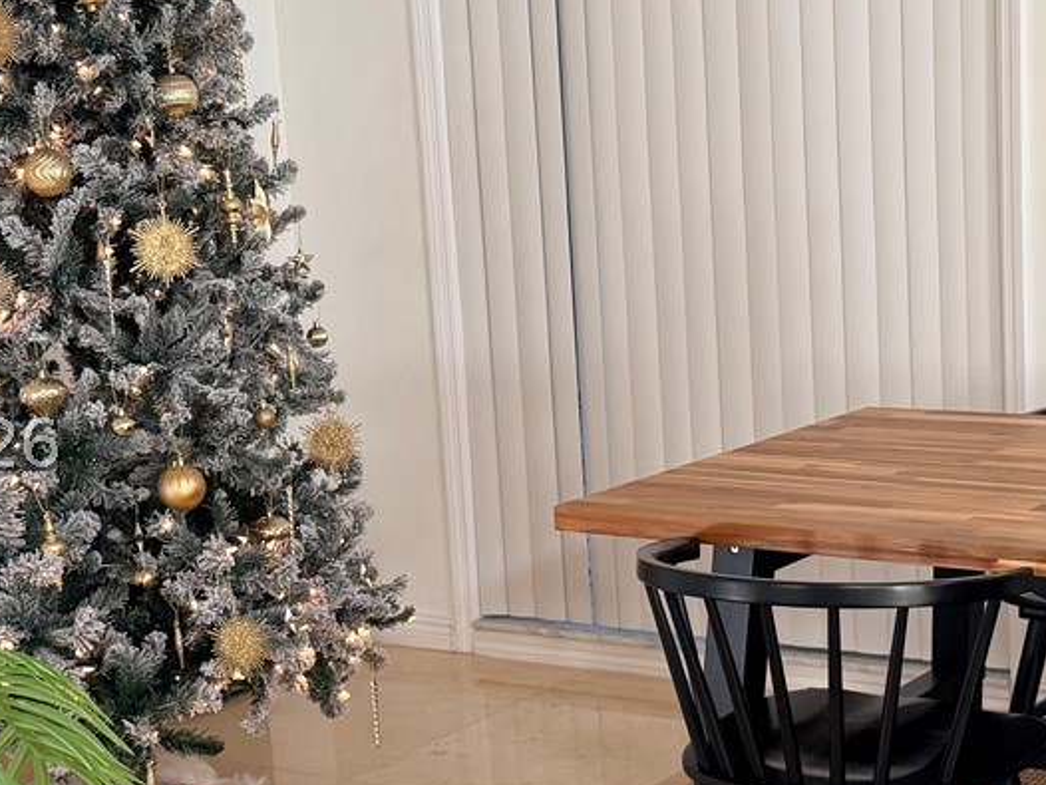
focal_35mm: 73
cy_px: 443
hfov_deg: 26.6
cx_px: 670
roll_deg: +3.0
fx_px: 2207
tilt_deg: -9.4
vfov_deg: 20.2
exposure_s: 1/121
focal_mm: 6.76
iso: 160
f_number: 1.78
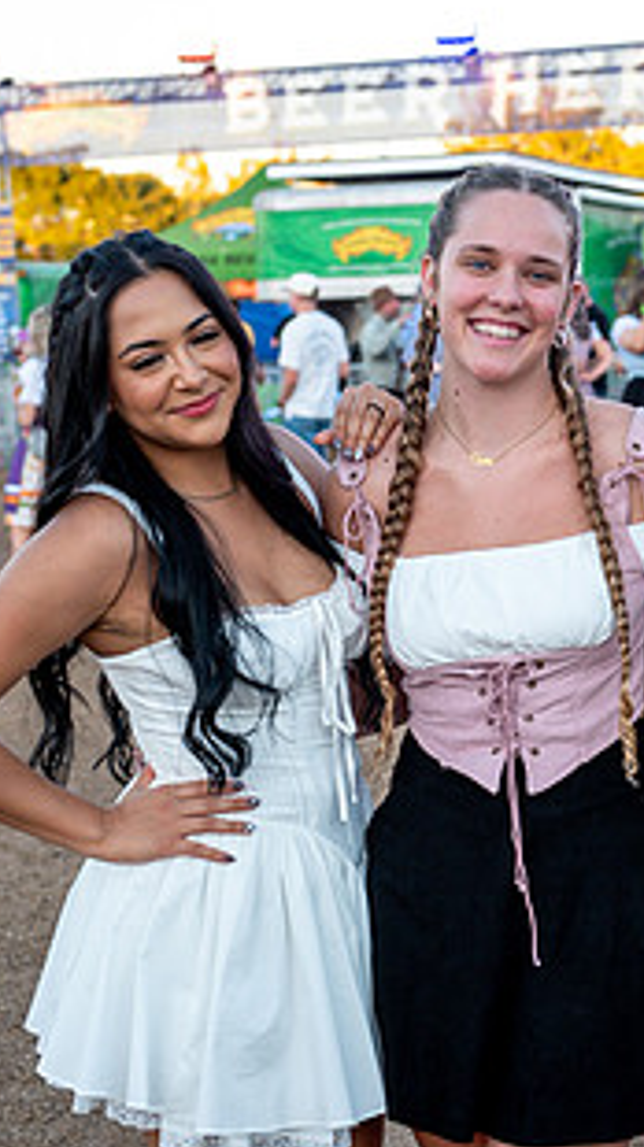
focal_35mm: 76
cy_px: 603
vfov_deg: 27.9
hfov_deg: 15.7
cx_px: 526
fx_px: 2311
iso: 640
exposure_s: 1/500
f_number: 4
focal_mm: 50
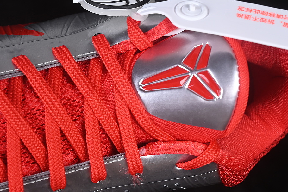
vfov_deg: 15.4
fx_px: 712
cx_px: 127
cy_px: 111
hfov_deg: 22.9
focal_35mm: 89
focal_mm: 50
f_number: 7.1
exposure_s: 1/60
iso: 160
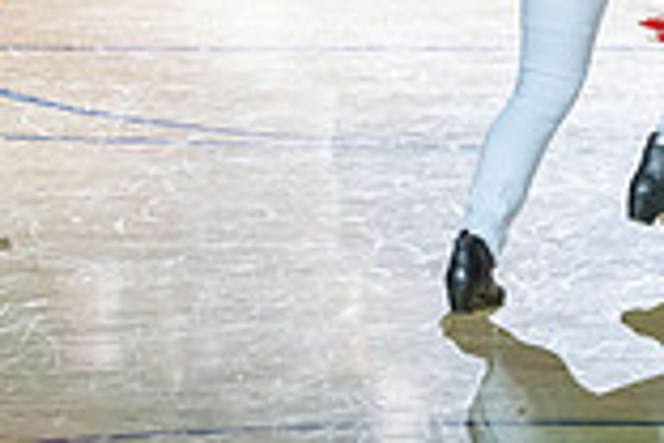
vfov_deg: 1.8
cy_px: -351
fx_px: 13758
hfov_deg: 2.8
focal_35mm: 746
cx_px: -281
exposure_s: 1/800
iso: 5000
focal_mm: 200
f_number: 3.5
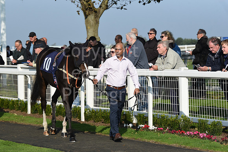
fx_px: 919
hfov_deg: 14.2
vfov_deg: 9.5
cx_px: 114
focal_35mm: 145
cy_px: 76
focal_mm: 145
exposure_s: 1/4000
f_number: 6.3
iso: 640
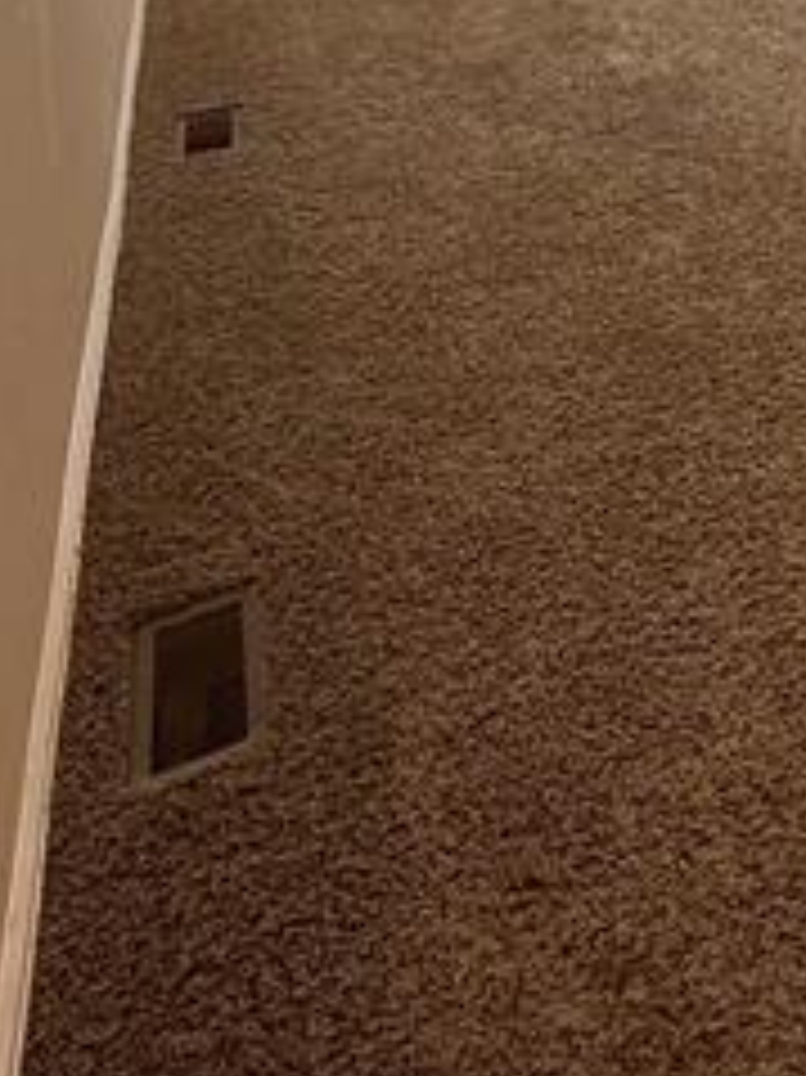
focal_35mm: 45
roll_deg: -1.2
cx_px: 1069
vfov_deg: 37.4
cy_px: -14
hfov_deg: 26.7
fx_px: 1398
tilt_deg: -15.4
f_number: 2.2
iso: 250
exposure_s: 1/120
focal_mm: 2.22
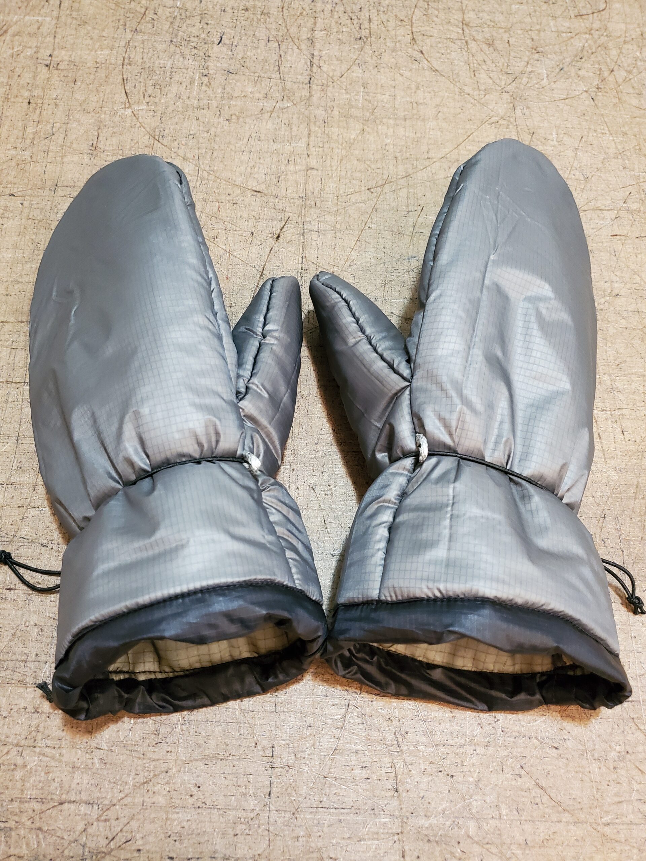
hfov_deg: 53.1
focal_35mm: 26
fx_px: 647
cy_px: 430
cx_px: 323
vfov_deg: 67.3
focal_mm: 4.3
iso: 500
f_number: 1.5
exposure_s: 1/40
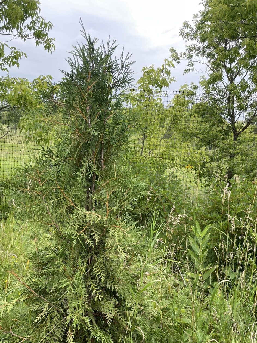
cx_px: 103
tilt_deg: -12.2
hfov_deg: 42.7
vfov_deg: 54.9
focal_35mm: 33
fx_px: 327
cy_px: 207
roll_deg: -3.4
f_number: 1.6
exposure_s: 1/251
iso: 32
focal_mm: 4.2
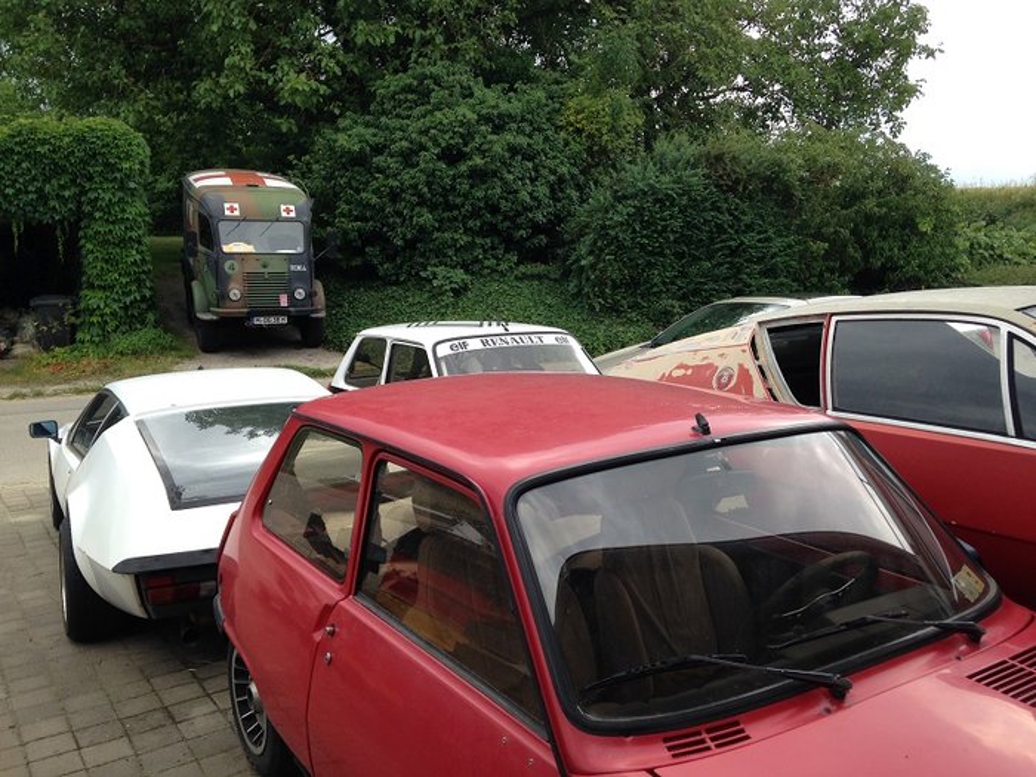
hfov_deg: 55.4
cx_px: 518
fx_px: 988
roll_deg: +1.5
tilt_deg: -8.3
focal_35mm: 33
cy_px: 388
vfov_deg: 42.9
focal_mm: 4.12
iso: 50
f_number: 2.4
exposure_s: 1/536
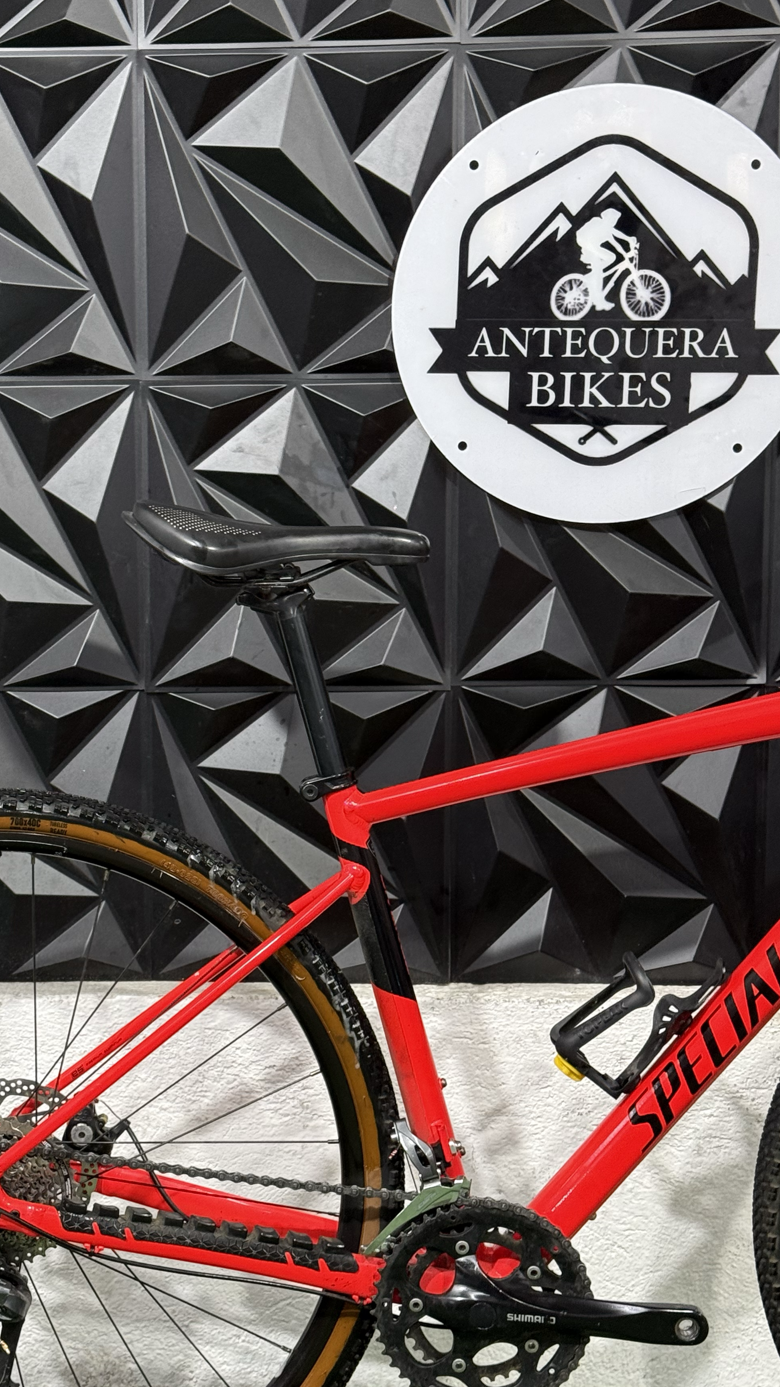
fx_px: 2243
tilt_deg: -8.0
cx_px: 192
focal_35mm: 61
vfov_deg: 34.3
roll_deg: +0.0
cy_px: 781
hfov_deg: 19.6
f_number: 1.78
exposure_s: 1/60
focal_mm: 6.76
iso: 200
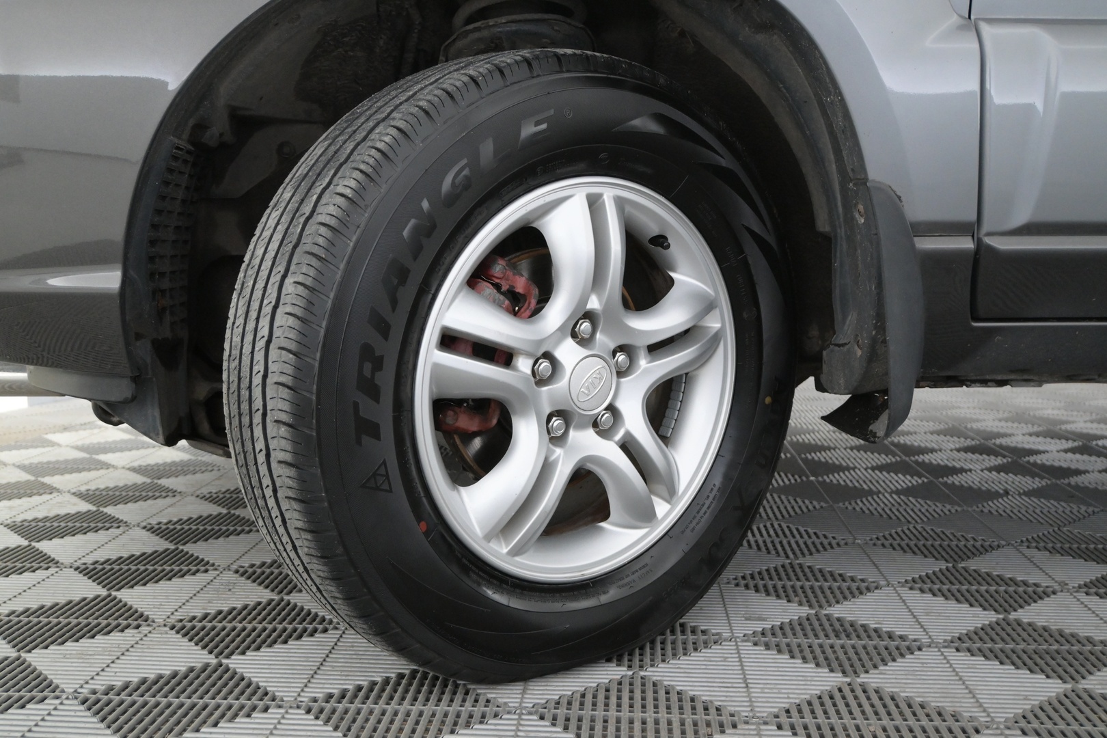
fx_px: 1130
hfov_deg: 52.2
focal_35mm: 37
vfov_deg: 36.2
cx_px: 554
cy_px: 369
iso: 2500
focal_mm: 24.5
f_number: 4.2
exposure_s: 1/80
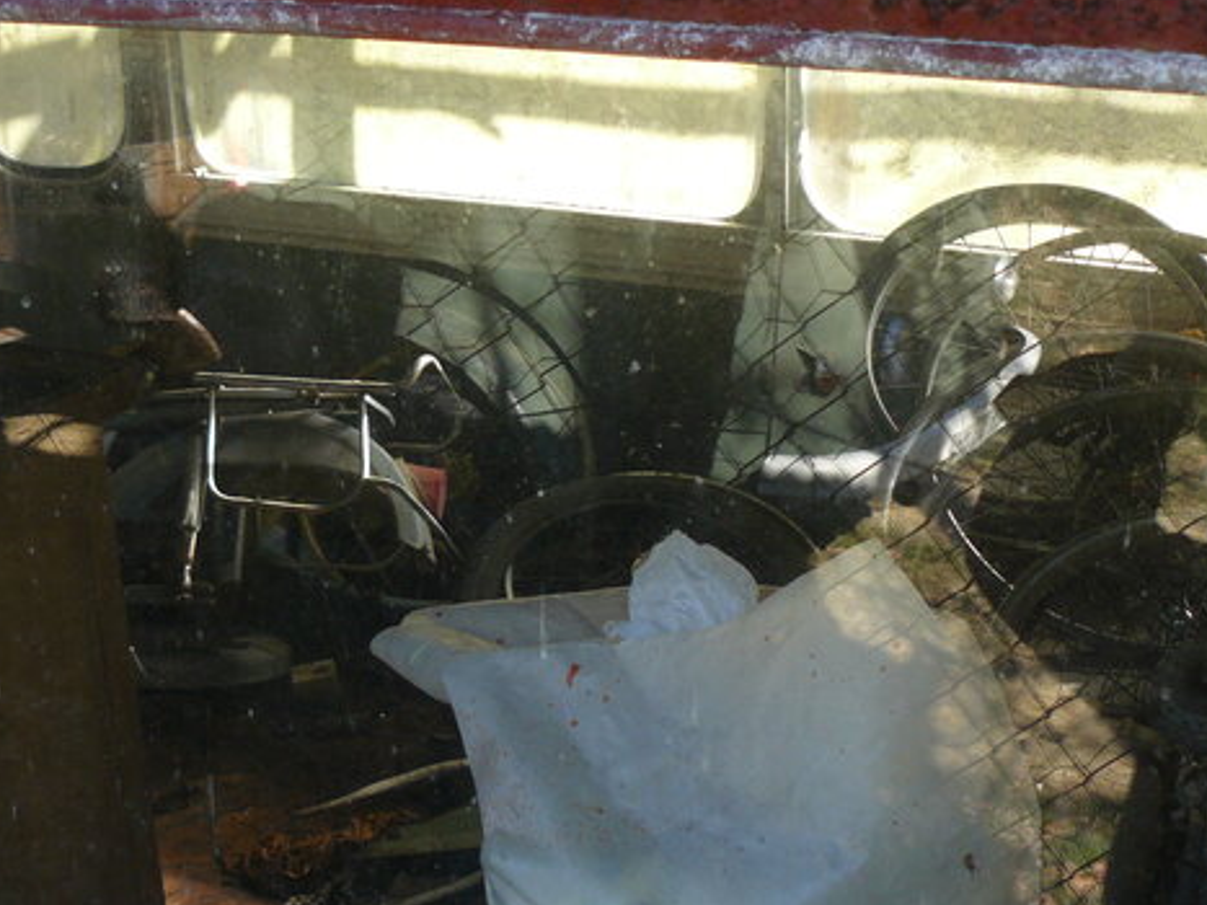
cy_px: 431
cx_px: 656
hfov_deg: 35.5
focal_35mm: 54
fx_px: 1882
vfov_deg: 27.0
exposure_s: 1/100
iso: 100
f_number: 2.8
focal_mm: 6
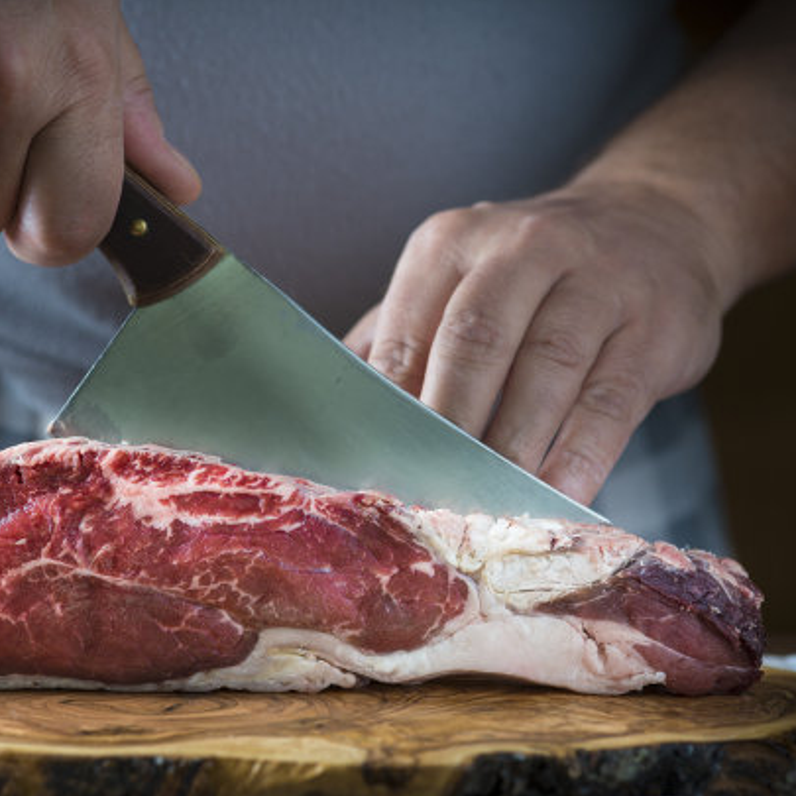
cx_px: 271
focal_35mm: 135
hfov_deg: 12.9
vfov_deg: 12.9
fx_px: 3512
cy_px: 397
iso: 100
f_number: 5.6
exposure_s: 1/250
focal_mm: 105
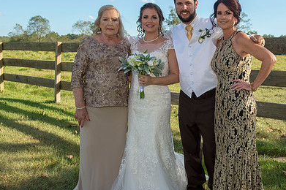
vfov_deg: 31.1
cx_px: 184
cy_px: 99
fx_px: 341
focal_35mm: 43
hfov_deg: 45.0
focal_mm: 29
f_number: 6.3
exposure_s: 1/320
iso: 200
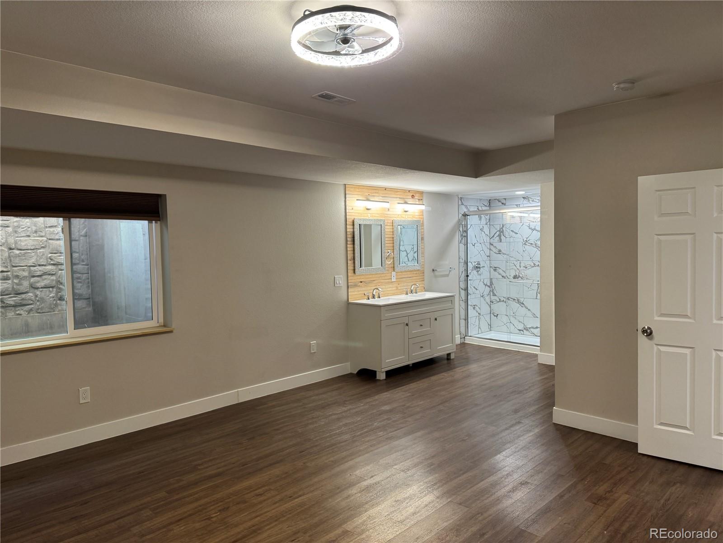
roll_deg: +1.2
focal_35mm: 24
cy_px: 272
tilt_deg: -1.3
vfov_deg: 56.8
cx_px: 362
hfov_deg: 71.6
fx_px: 501
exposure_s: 1/60
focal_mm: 6.76
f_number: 1.78
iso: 250
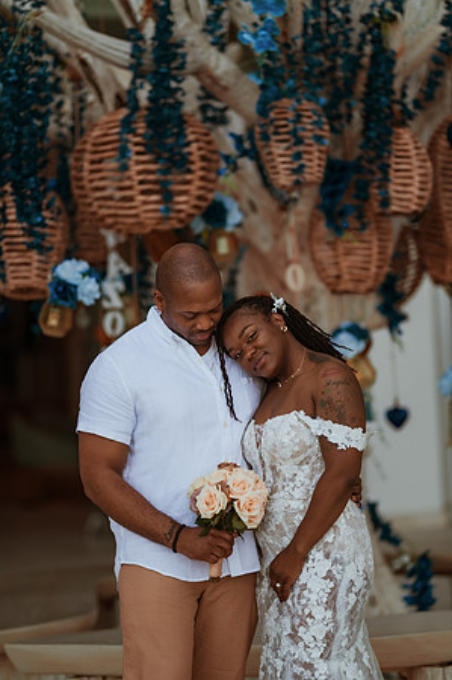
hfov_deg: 10.1
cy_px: 340
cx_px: 226
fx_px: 2548
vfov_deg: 15.2
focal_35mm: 135
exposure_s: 1/640
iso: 125
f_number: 1.8
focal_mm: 135
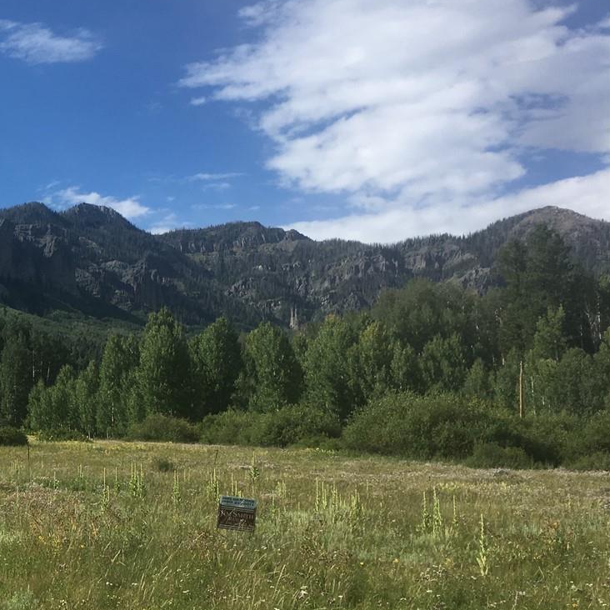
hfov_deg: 28.0
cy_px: 356
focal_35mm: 56
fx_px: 1116
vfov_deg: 30.5
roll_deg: -1.4
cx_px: -53
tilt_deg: +9.2
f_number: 2.2
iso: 25
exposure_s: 1/1789
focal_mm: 4.15
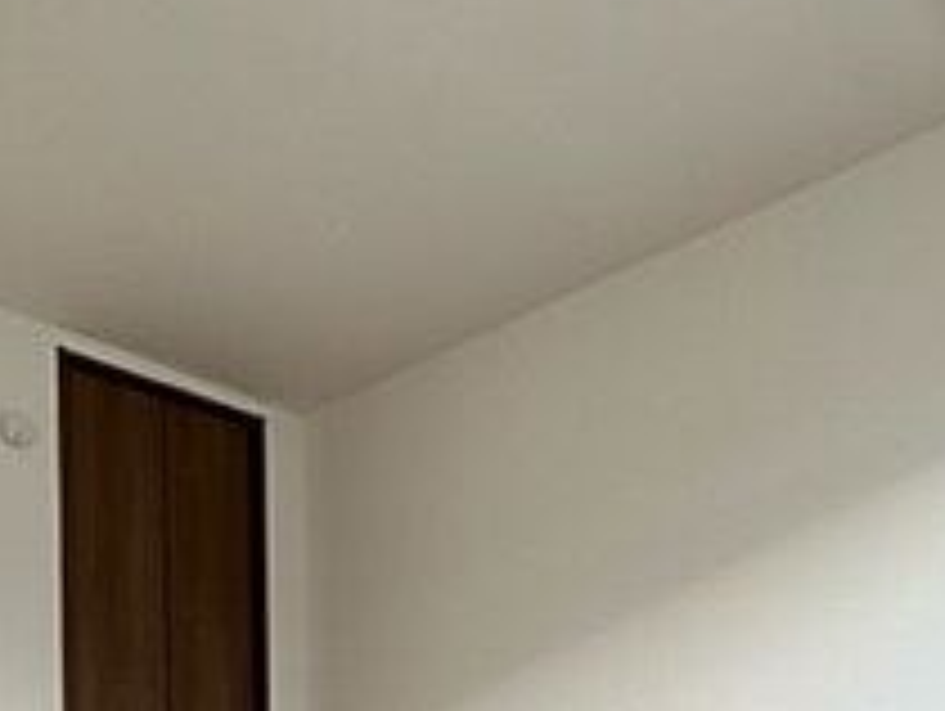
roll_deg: +0.4
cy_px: 868
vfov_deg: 30.3
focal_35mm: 40
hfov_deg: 46.7
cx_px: 446
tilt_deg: -0.6
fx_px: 1093
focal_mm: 2.22
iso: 80
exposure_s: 1/99
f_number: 2.2
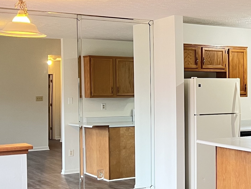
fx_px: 537
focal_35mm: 74
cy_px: 104
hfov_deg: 25.0
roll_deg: +0.1
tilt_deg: -1.1
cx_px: 253
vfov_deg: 19.9
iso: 250
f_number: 1.5
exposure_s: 1/60
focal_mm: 5.7
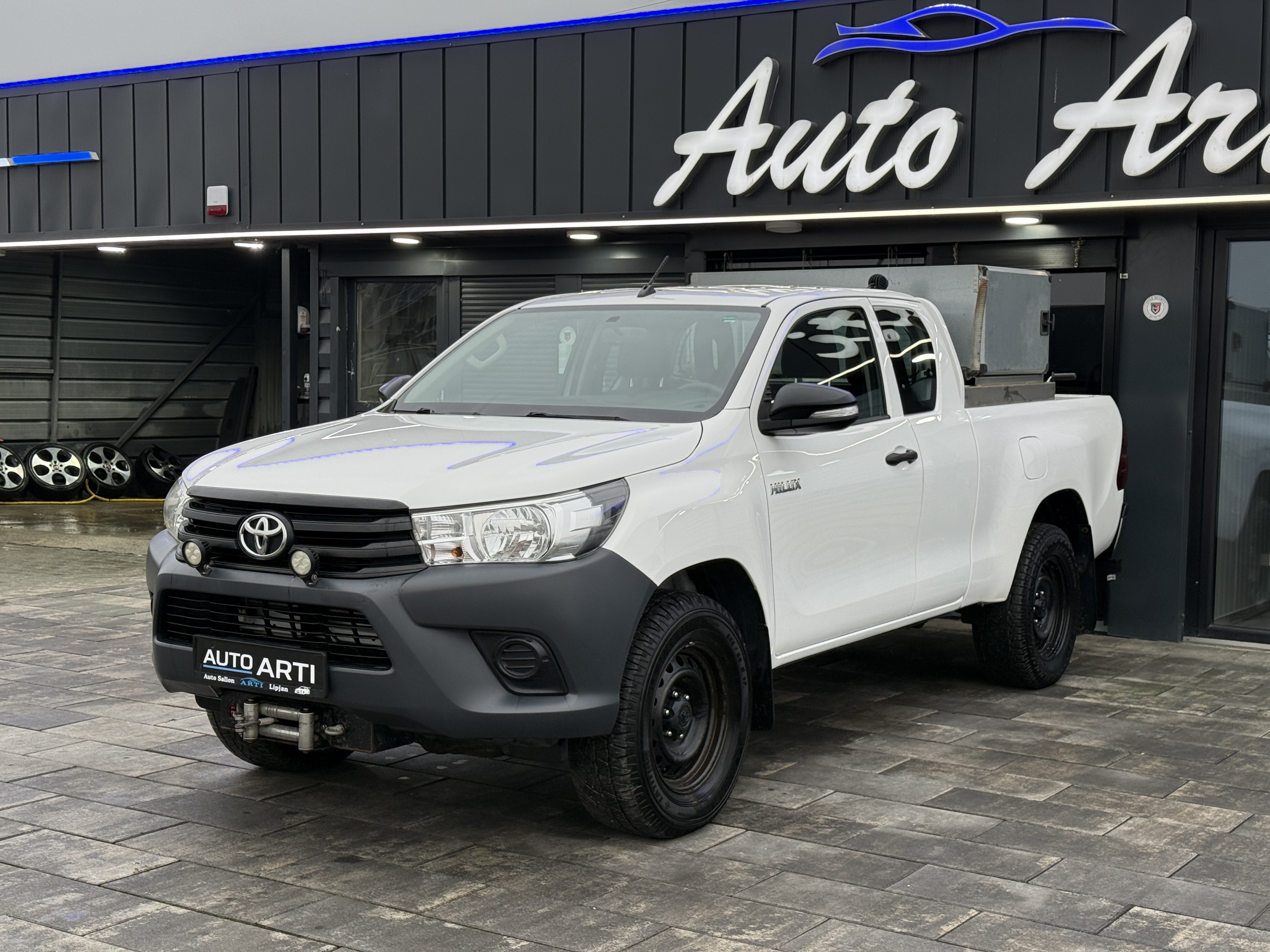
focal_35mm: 48
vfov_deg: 30.3
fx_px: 1761
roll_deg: -0.4
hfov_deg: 39.7
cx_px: 635
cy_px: 476
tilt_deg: -2.6
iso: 80
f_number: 1.78
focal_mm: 6.76
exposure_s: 1/158
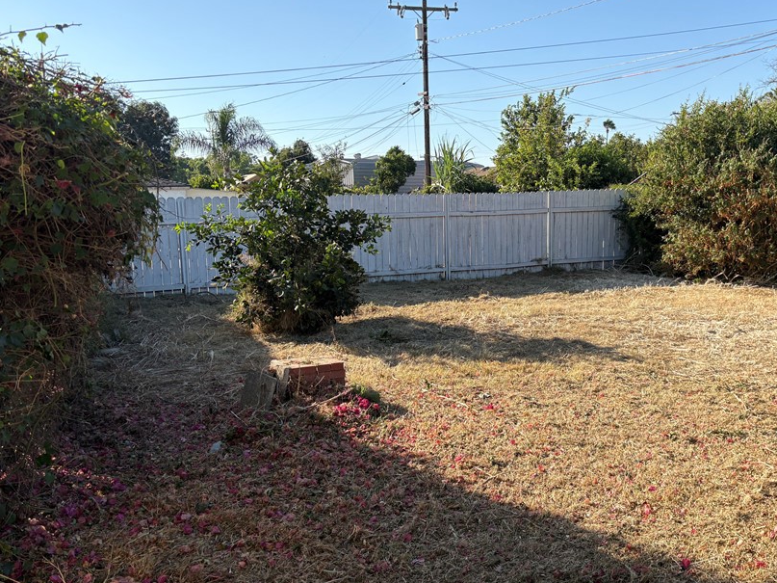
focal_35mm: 33
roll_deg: +1.4
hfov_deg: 54.8
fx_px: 741
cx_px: 477
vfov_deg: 42.8
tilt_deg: -9.6
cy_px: 330
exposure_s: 1/1901
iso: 50
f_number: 1.6
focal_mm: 5.96
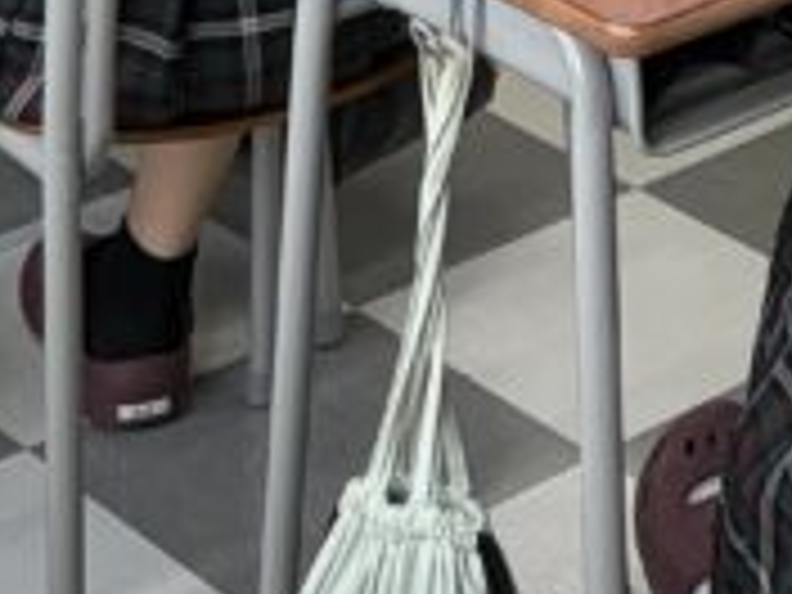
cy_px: -999
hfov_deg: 12.7
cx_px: 990
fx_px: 3455
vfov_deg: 8.6
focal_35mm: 151
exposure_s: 1/122
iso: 50
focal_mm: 5.96
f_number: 1.6
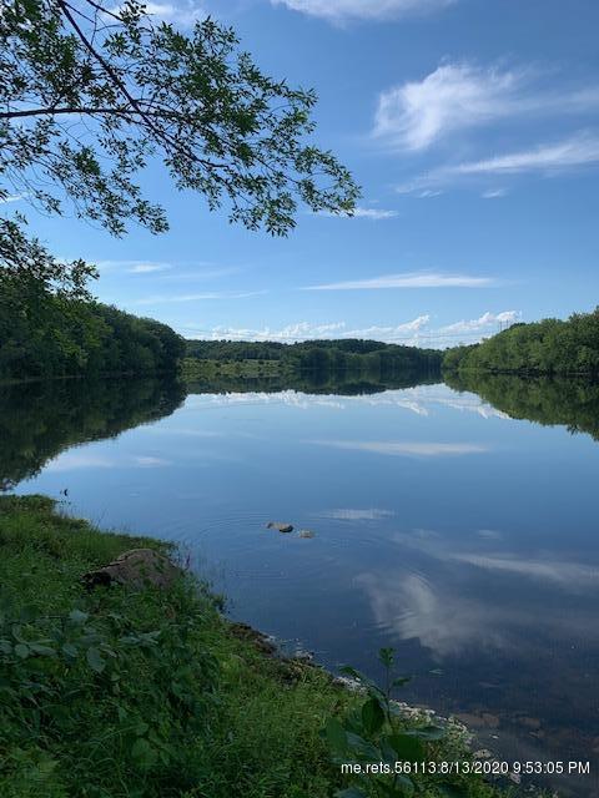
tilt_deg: -1.7
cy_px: 399
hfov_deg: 53.1
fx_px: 600
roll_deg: -0.4
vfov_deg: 67.3
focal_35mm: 26
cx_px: 300
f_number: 1.8
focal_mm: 4.25
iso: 25
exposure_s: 1/3086
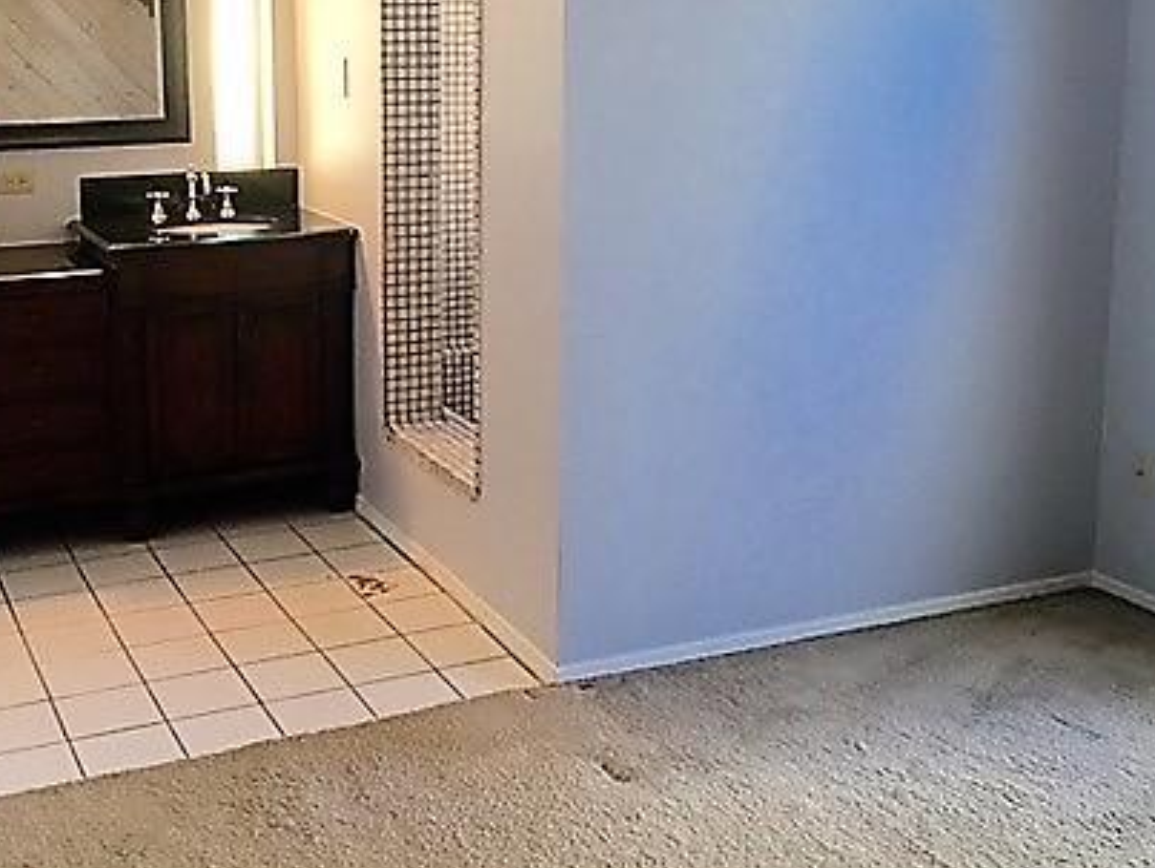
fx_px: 1536
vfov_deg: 31.1
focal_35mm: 46
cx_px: 421
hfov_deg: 40.9
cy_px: 223
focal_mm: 4.15
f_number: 2.2
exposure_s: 1/30
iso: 100
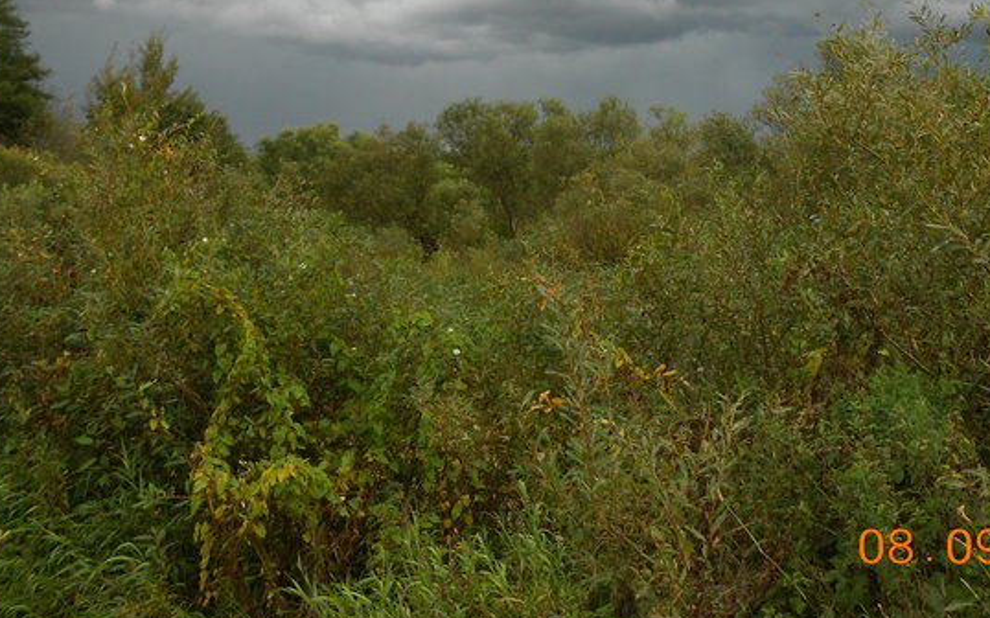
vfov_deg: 30.3
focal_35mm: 41
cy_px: 105
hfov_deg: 47.5
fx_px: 1106
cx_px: 650
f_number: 3.2
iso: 80
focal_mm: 4.6
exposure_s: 1/320
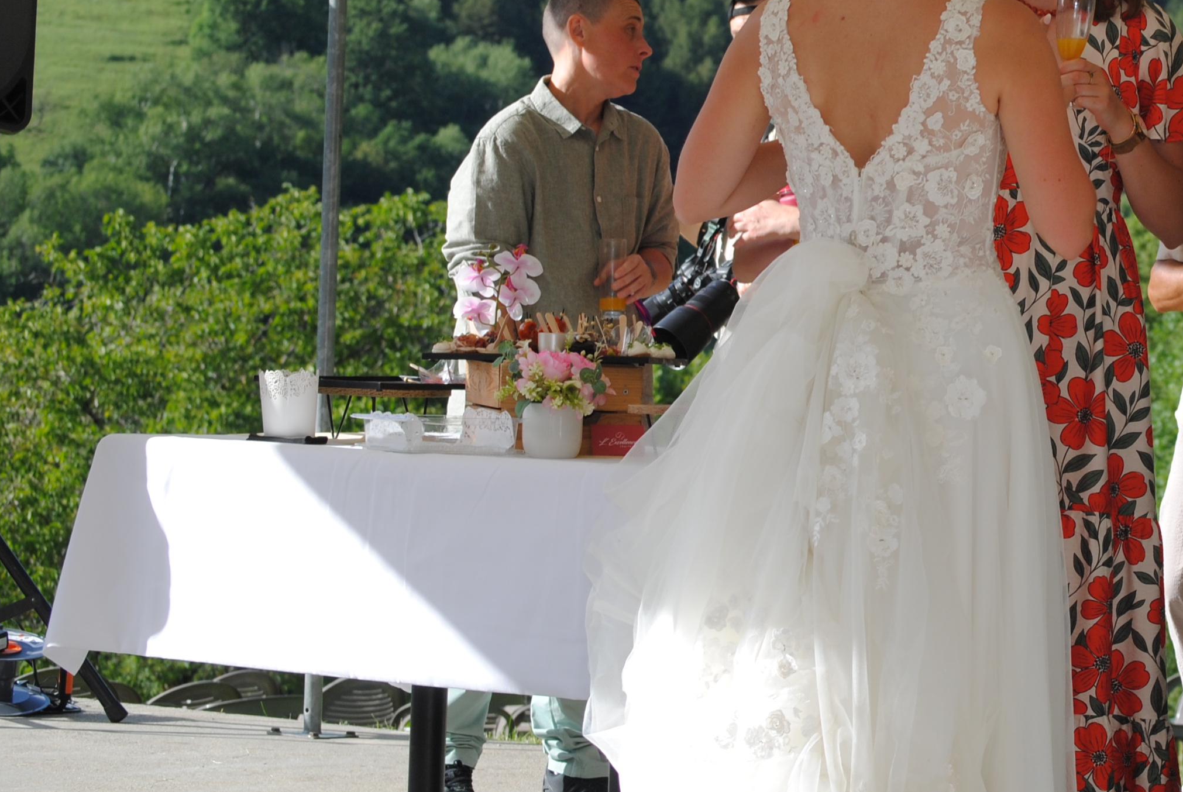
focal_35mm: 158
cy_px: 267
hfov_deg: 12.9
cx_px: 1101
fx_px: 5197
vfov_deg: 8.7
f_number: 7.1
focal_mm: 55
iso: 100
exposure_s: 1/200
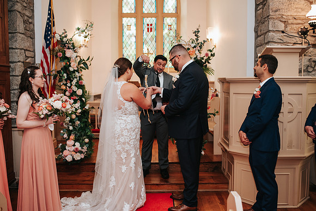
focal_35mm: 36
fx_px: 316
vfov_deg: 36.9
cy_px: 106
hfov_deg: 53.1
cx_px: 158
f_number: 2.8
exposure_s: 1/200
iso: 1000
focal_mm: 35
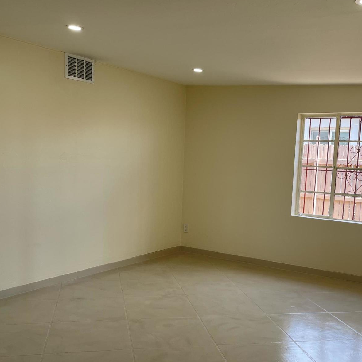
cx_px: 197
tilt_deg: -6.2
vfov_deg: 42.7
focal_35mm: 39
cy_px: 205
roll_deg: -2.2
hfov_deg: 42.8
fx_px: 461
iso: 32
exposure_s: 1/124
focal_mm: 5.1
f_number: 1.6
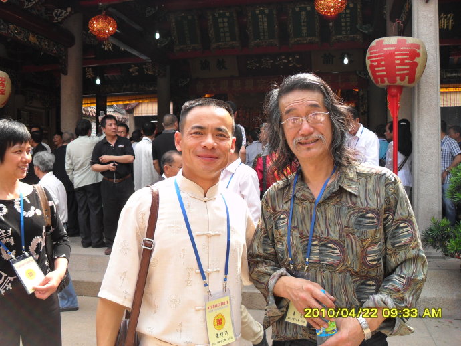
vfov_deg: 40.7
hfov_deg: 52.6
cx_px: 230
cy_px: 173
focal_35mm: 35
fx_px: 466
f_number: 2.8
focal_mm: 6.2
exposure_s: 1/250
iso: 100
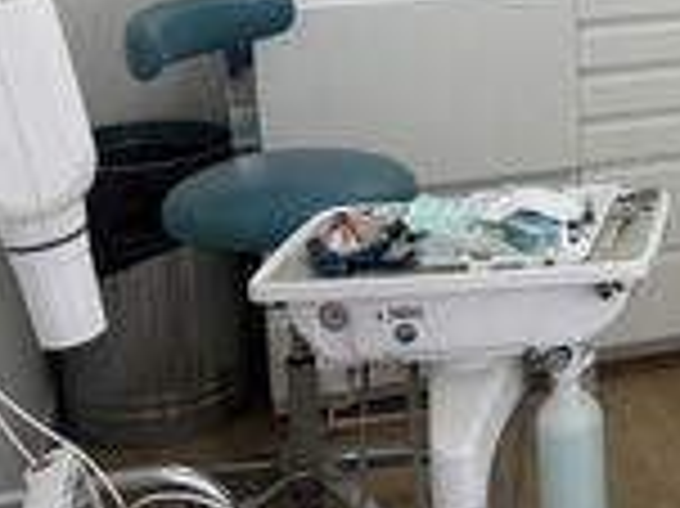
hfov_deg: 21.8
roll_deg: +0.7
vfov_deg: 17.5
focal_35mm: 82
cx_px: 856
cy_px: -16
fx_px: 1610
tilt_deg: -10.2
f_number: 1.78
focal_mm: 6.76
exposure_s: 1/202
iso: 64
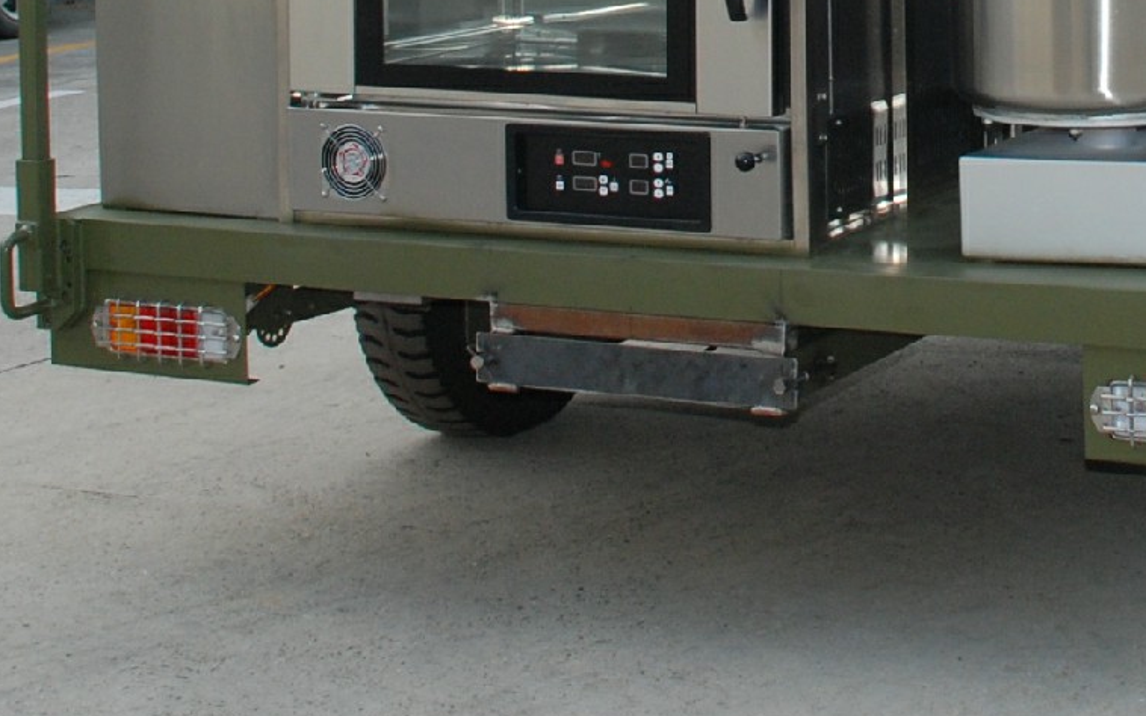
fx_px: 3030
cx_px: 1079
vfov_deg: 12.9
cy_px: -271
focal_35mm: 97
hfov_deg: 20.9
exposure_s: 1/200
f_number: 8
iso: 400
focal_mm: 20
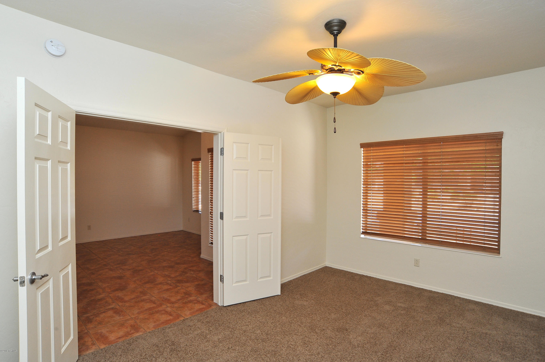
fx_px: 272
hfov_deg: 90.0
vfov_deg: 67.3
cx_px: 272
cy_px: 181
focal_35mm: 18
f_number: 9
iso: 1000
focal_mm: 18
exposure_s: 1/30
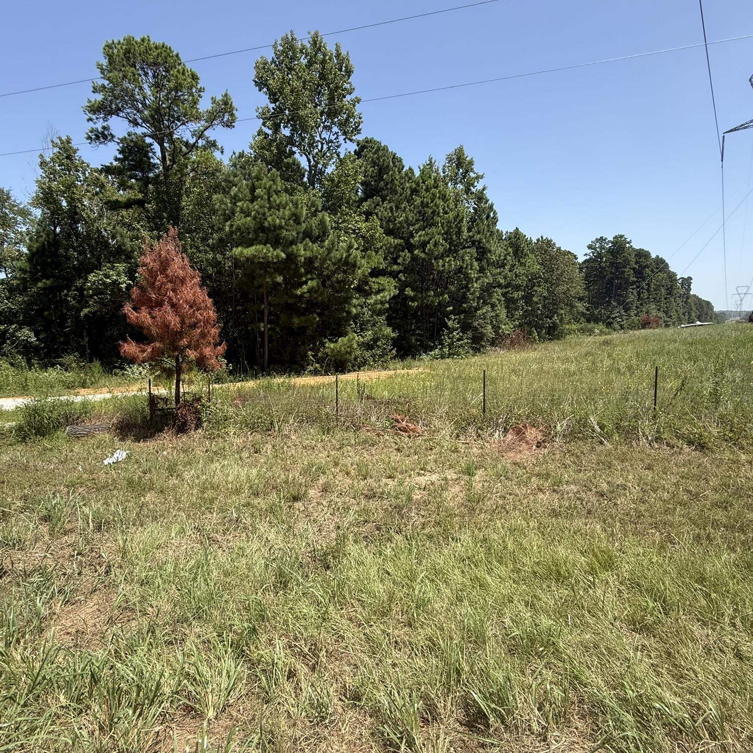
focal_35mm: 17
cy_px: 369
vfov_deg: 84.0
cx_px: 386
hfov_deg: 84.0
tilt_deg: -5.7
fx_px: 418
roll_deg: -0.1
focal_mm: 2.22
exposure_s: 1/901
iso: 50
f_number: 2.2
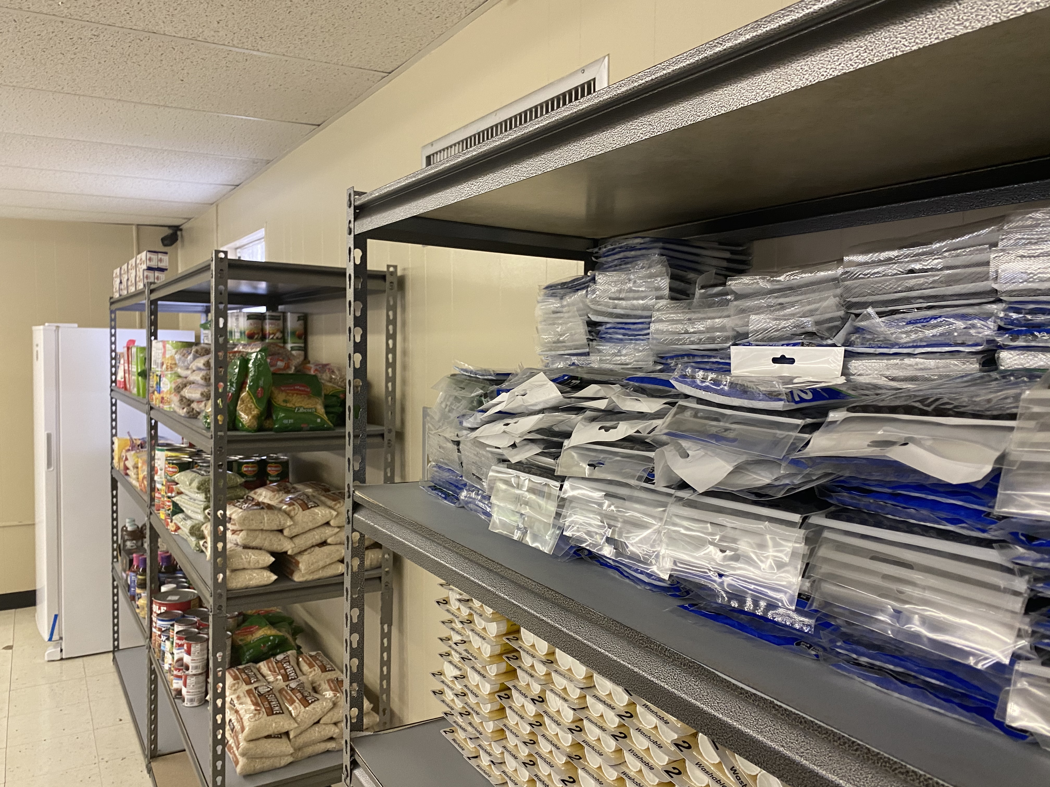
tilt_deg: -0.3
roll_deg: +1.4
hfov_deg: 67.3
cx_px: 525
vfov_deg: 53.1
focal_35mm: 26
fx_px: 789
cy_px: 394
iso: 160
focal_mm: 4.25
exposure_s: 1/60
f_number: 1.8
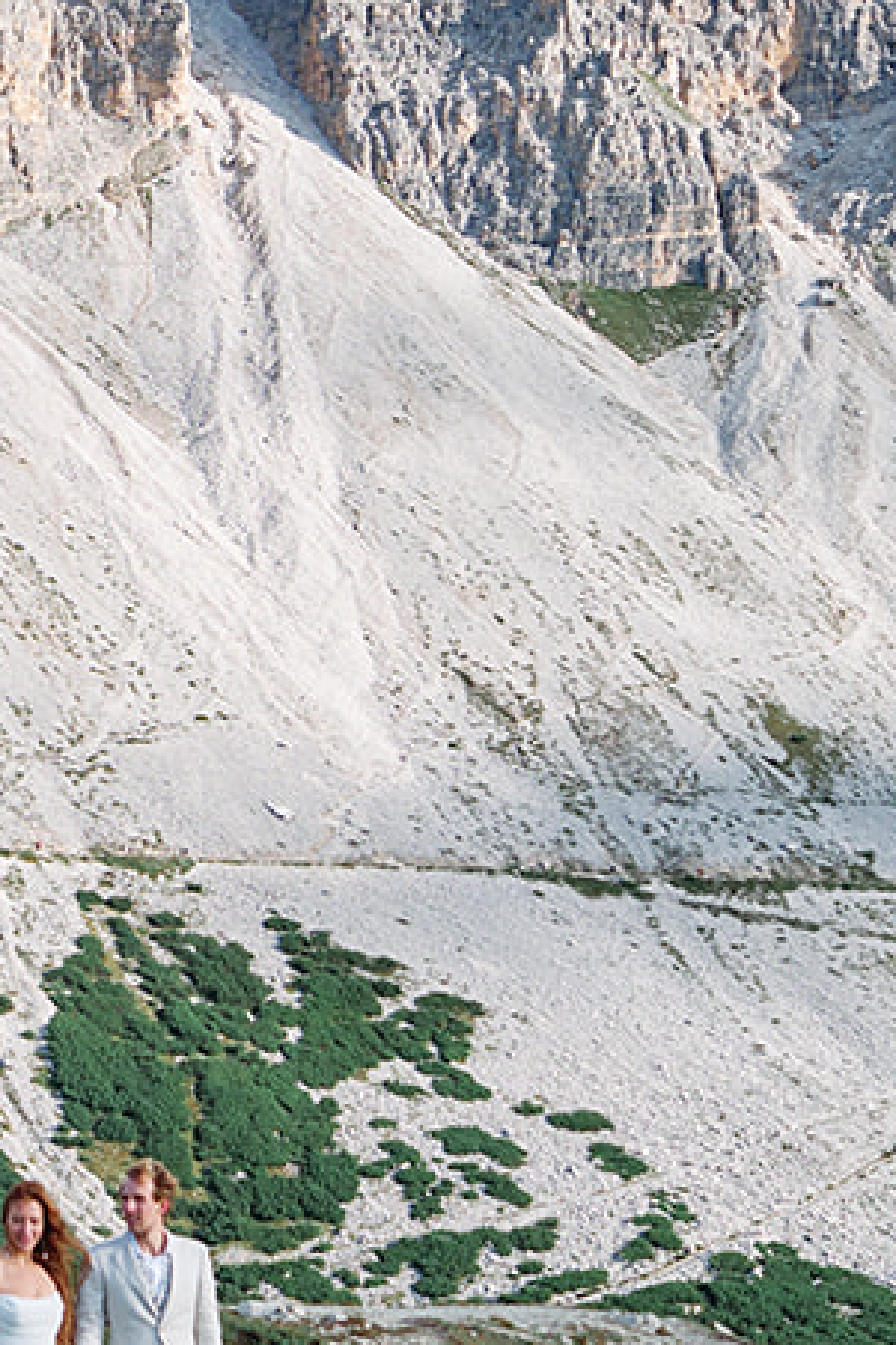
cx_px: 49
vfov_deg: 16.5
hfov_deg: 11.0
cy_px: 506
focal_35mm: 124
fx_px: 4633
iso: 125
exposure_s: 1/1000
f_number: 2.8
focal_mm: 23
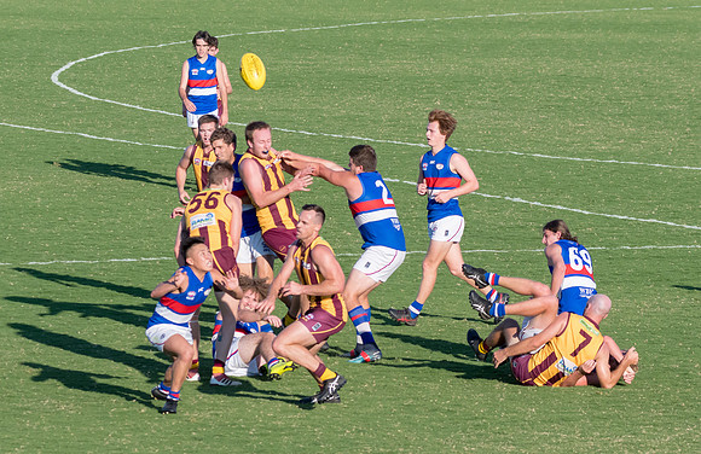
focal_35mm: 336
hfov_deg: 6.2
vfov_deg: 4.0
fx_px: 6482
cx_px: 425
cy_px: 295
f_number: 7.1
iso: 800
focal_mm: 150
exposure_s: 1/2500
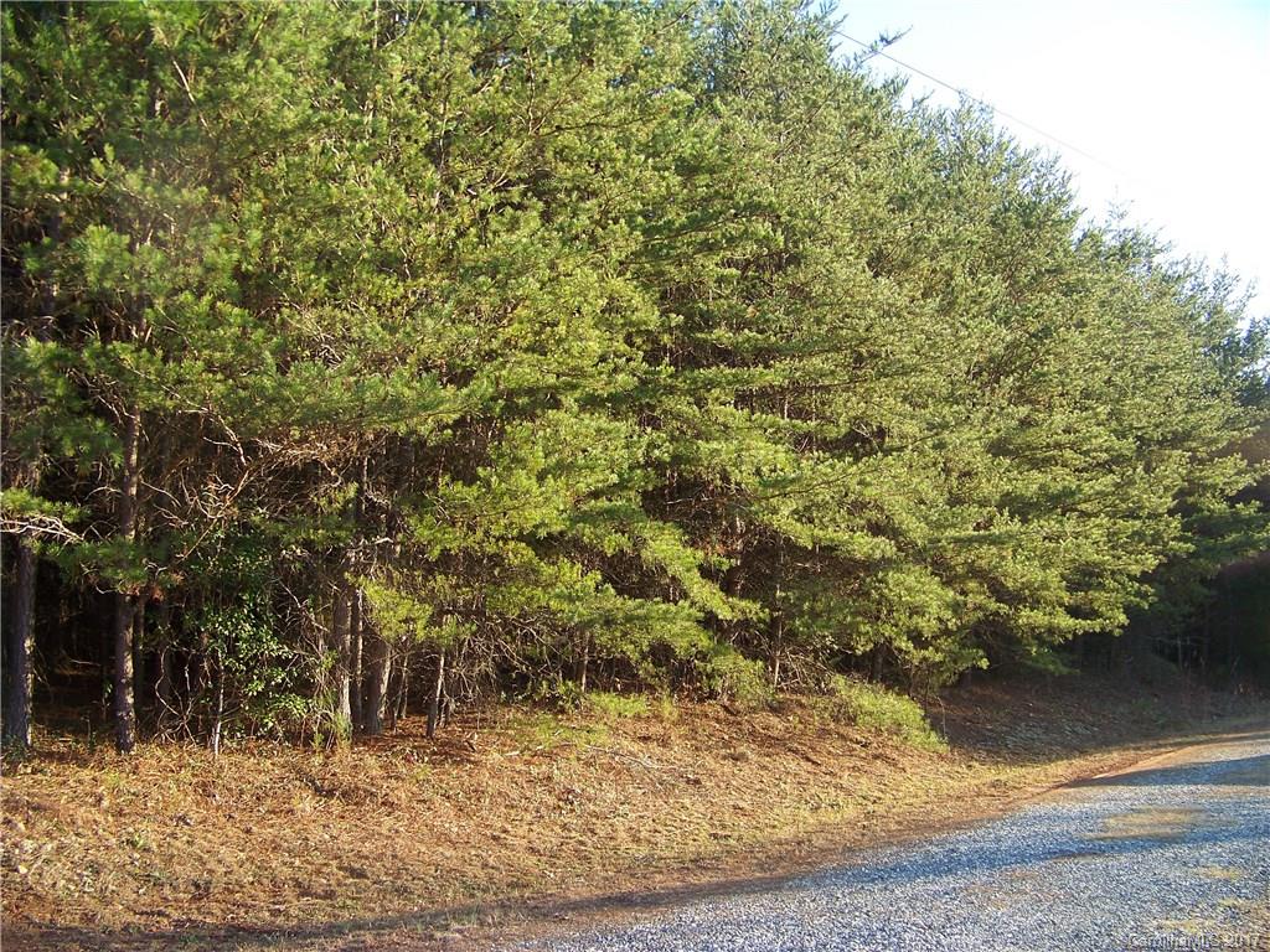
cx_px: 635
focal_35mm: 36
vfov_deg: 39.7
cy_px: 476
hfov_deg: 51.4
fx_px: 1321
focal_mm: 5.85
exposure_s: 1/160
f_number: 2.8
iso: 67
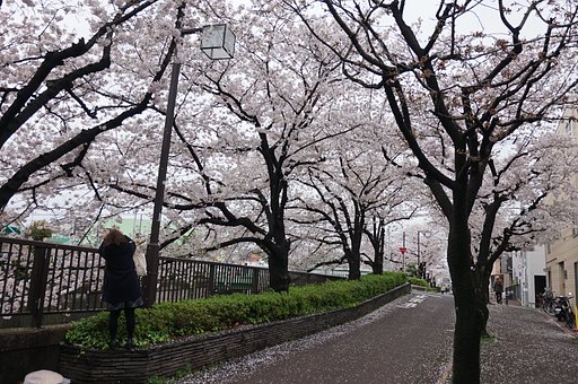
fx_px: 497
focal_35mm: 31
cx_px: 289
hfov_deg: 60.3
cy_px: 192
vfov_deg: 42.2
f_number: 4
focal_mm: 21
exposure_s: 1/160
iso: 250
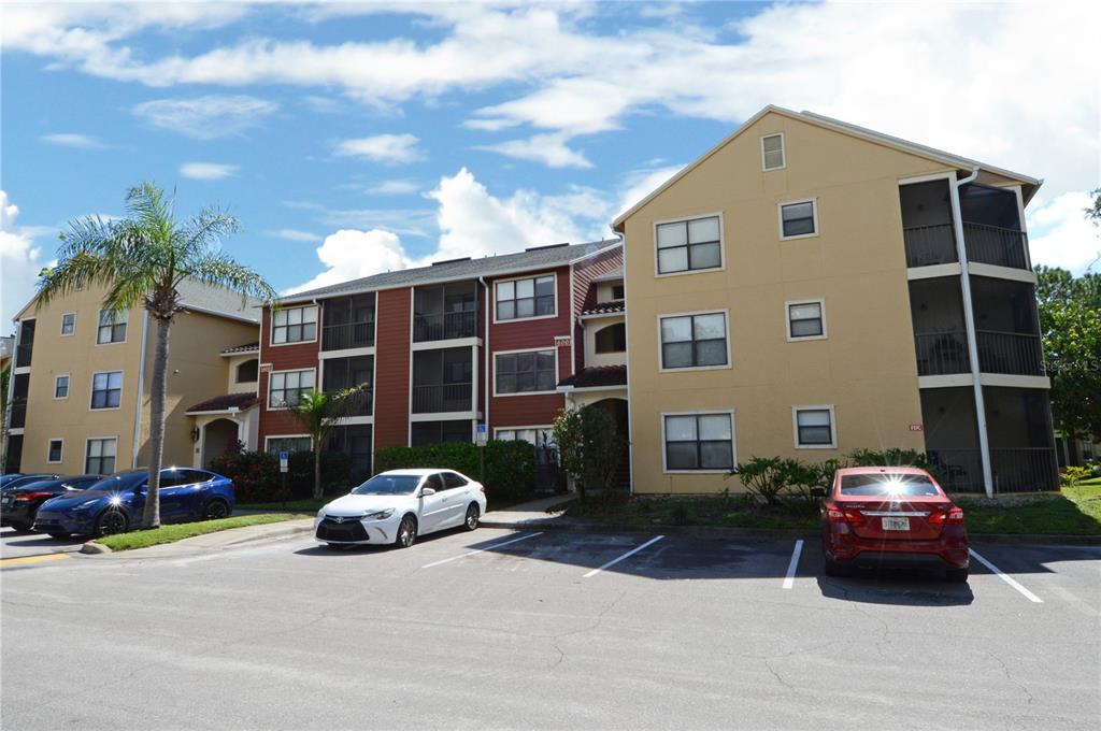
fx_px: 550
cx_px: 550
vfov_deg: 67.2
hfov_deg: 90.1
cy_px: 366
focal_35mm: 18
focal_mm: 12
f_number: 14
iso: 200
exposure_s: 1/100
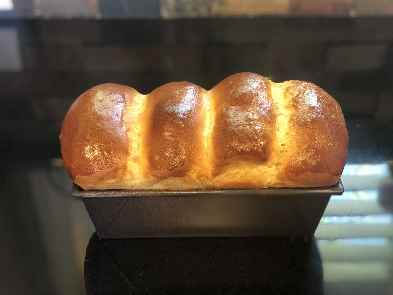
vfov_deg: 28.0
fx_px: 590
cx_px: 196
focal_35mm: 52
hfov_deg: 36.8
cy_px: 148
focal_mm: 6
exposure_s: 1/20
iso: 160
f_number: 2.4
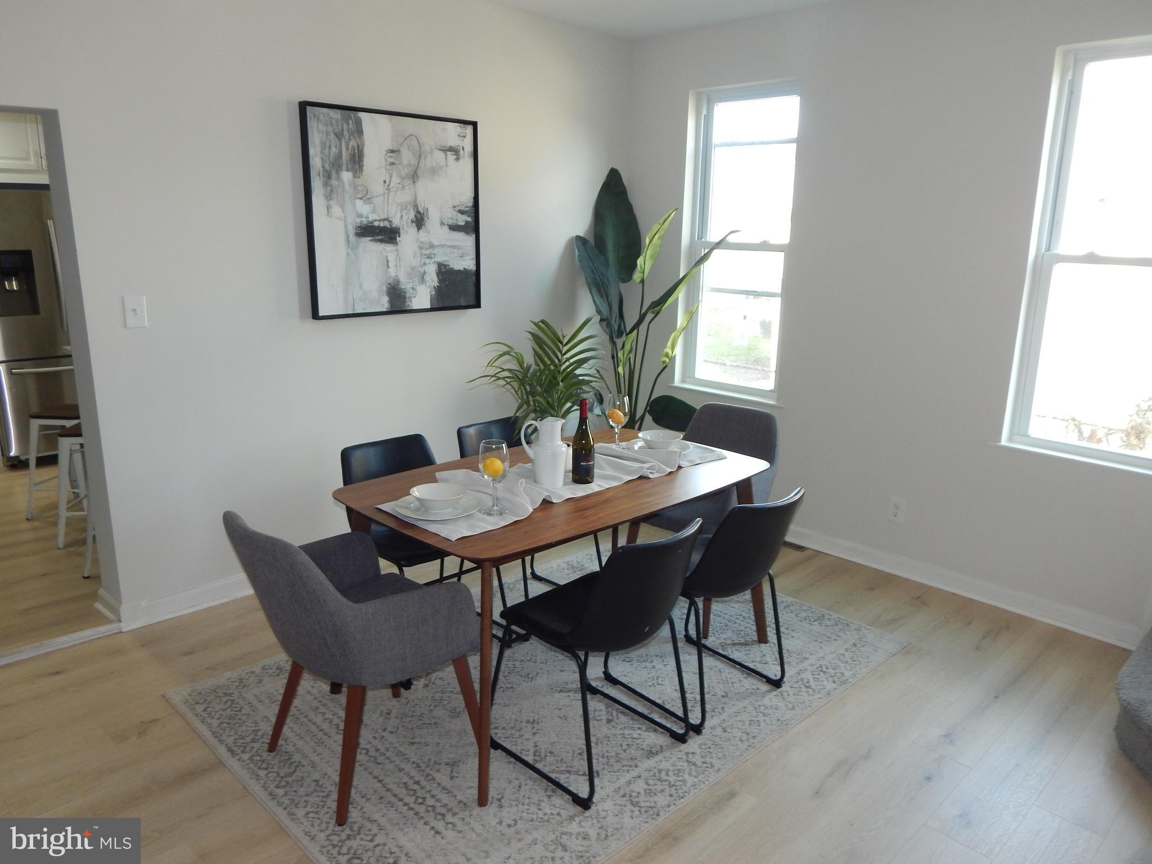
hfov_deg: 69.4
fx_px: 832
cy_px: 432
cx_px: 576
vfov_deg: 54.9
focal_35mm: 25
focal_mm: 4.5
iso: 180
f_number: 3.1
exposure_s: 1/30
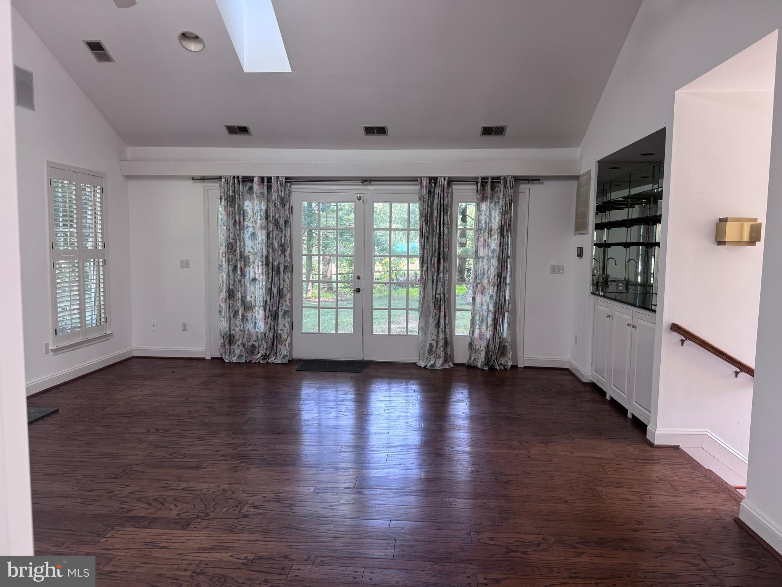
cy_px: 294
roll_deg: -0.9
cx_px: 391
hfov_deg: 71.6
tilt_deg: -5.1
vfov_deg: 56.8
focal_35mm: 24
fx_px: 542
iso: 160
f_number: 1.78
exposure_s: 1/121
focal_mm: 6.76
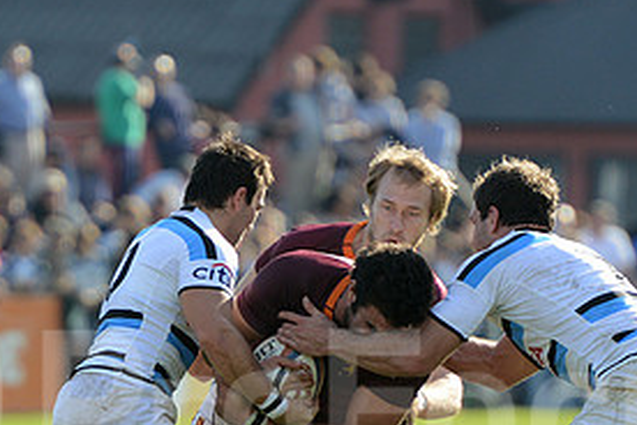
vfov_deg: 2.4
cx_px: 228
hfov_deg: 3.6
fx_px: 10050
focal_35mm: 568
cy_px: 398
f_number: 4
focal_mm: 270
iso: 500
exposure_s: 1/800
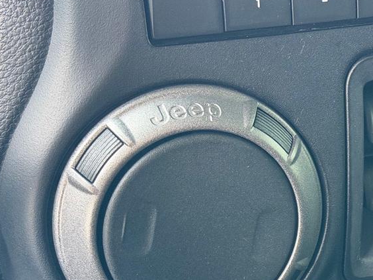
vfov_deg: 13.4
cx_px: 388
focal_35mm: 109
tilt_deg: -31.7
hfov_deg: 17.6
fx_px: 1175
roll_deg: -1.3
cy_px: 287
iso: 250
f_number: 1.78
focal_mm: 6.76
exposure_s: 1/50
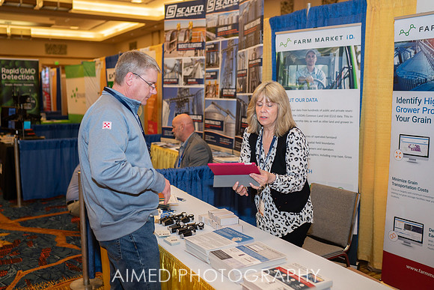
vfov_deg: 37.1
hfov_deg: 53.5
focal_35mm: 36
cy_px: 144
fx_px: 431
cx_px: 213
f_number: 2
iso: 100
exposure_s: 1/125
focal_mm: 35
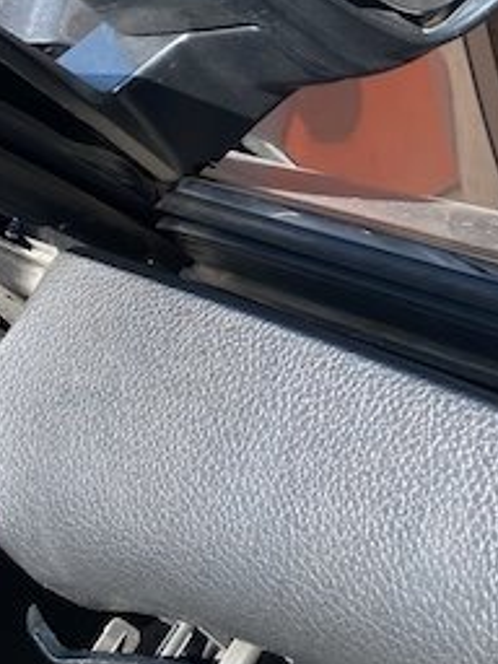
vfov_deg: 27.2
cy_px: -75
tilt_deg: -34.1
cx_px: 428
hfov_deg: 22.2
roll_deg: +33.9
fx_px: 1247
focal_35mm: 65
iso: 32
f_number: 1.8
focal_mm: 4.25
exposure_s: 1/912
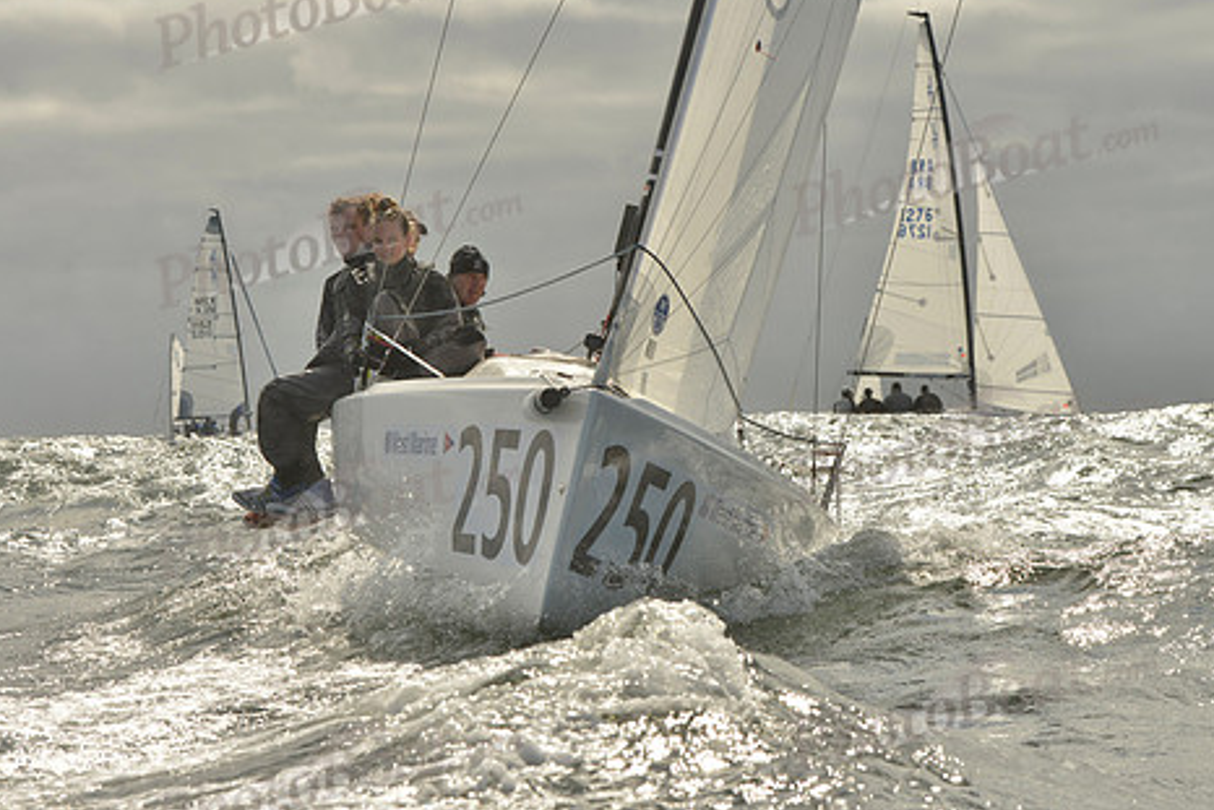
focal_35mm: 122
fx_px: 4115
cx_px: 659
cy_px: 340
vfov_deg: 11.2
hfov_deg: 16.8
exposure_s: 1/2000
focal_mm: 98
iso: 400
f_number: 11
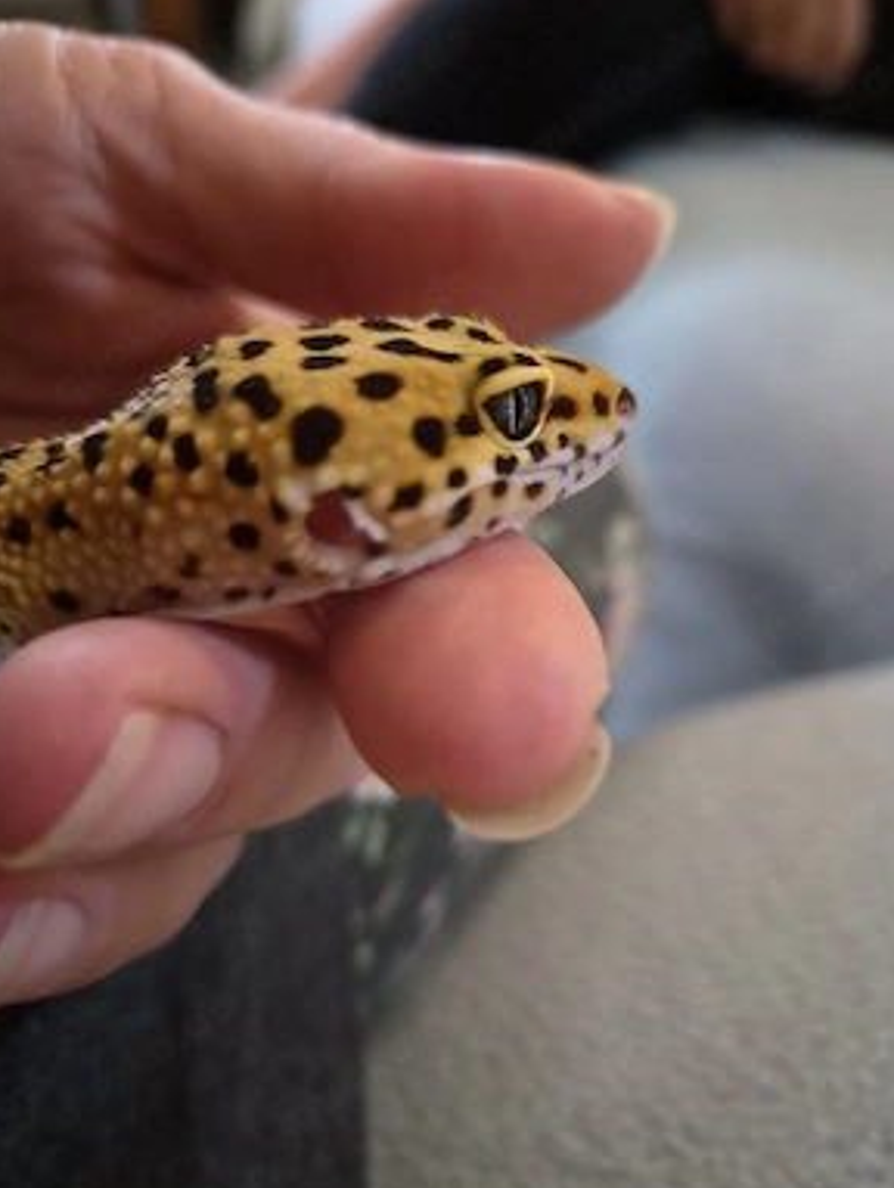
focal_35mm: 24
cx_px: 447
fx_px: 825
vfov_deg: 71.5
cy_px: 611
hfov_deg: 56.9
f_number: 1.8
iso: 1600
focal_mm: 5.4
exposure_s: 1/50
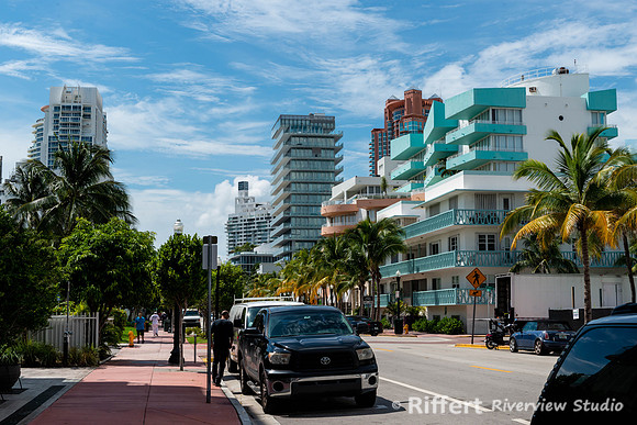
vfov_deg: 27.8
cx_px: 318
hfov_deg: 40.7
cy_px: 212
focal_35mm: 48
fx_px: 858
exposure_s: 1/200
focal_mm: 48
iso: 100
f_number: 11
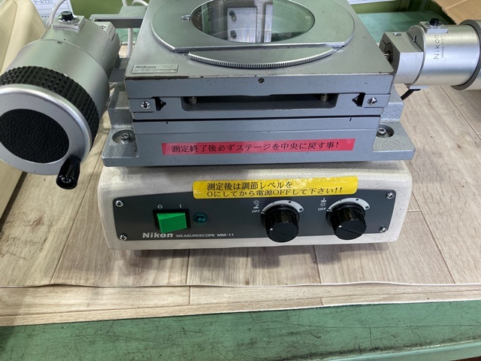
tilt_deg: -43.5
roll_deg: -0.4
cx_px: 240
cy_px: 180
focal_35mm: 28
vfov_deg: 49.7
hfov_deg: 63.4
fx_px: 389
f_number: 1.8
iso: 64
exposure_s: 1/60
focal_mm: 3.99
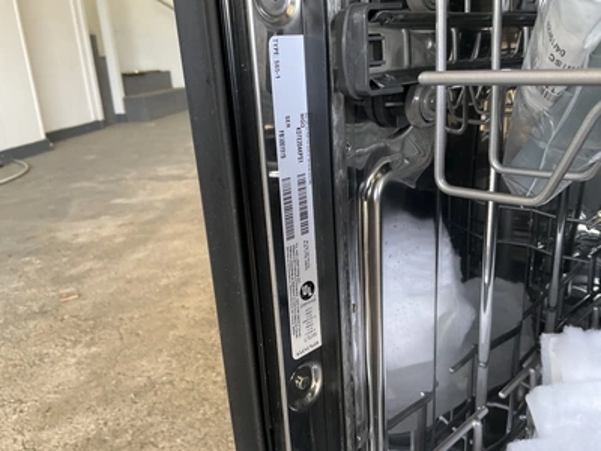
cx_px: 300
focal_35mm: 29
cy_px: 226
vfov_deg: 48.2
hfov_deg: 61.7
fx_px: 503
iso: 64
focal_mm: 3
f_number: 1.8
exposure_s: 1/60
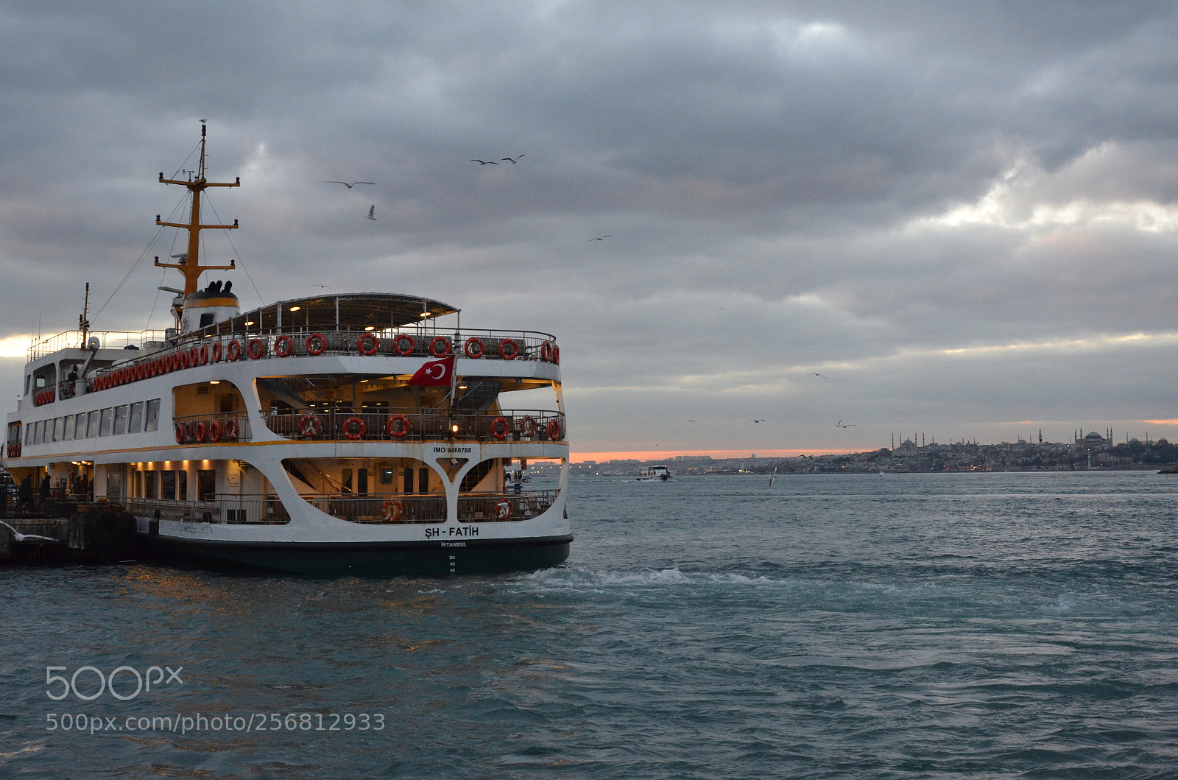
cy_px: 390
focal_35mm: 48
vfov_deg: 27.9
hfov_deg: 41.2
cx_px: 589
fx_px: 1567
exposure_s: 1/160
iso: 2000
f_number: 6.3
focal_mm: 32
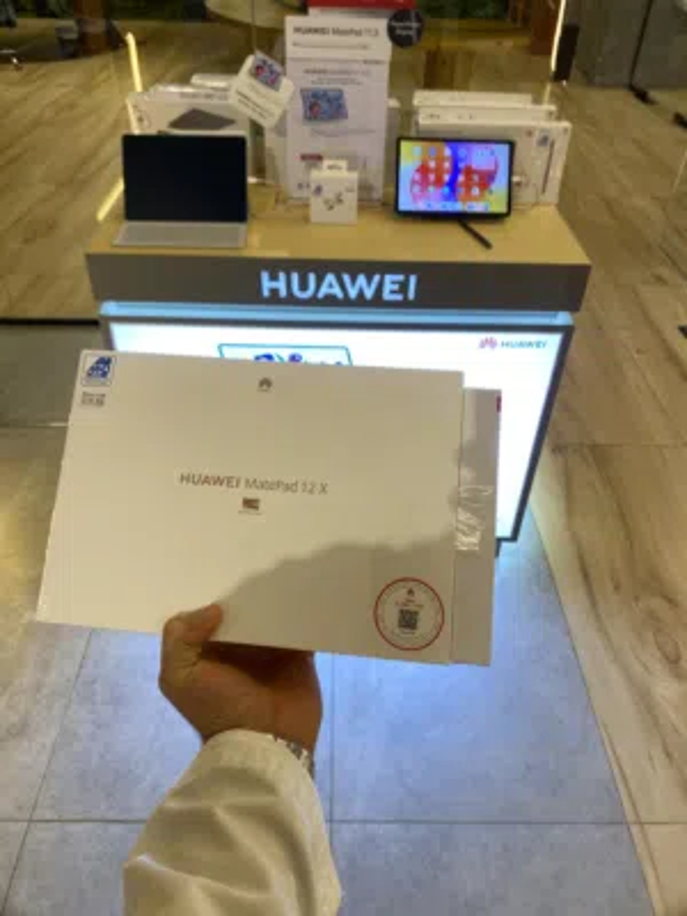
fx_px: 662
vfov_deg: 69.4
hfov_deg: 54.9
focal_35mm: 25
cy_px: 458
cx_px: 344
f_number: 1.8
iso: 50
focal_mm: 4.25
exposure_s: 1/100
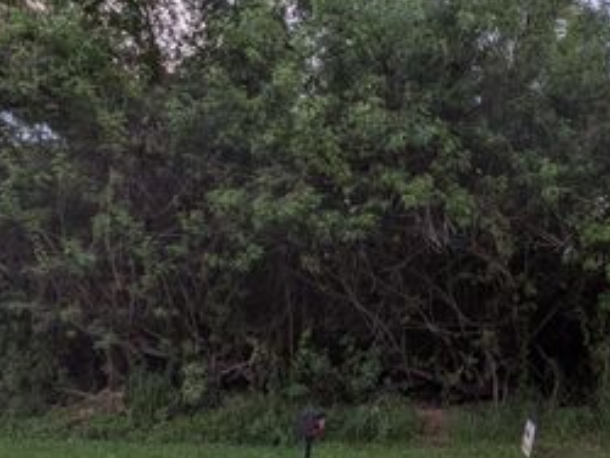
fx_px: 459
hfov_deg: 62.9
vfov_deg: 52.7
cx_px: 466
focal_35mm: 26
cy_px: 281
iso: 89
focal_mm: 1.54
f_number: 2.2
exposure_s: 1/391
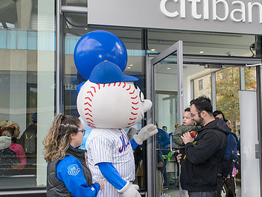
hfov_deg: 48.9
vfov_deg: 37.5
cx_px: 141
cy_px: 122
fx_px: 288
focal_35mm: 38
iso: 400
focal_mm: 24
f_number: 4.5
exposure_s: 1/250
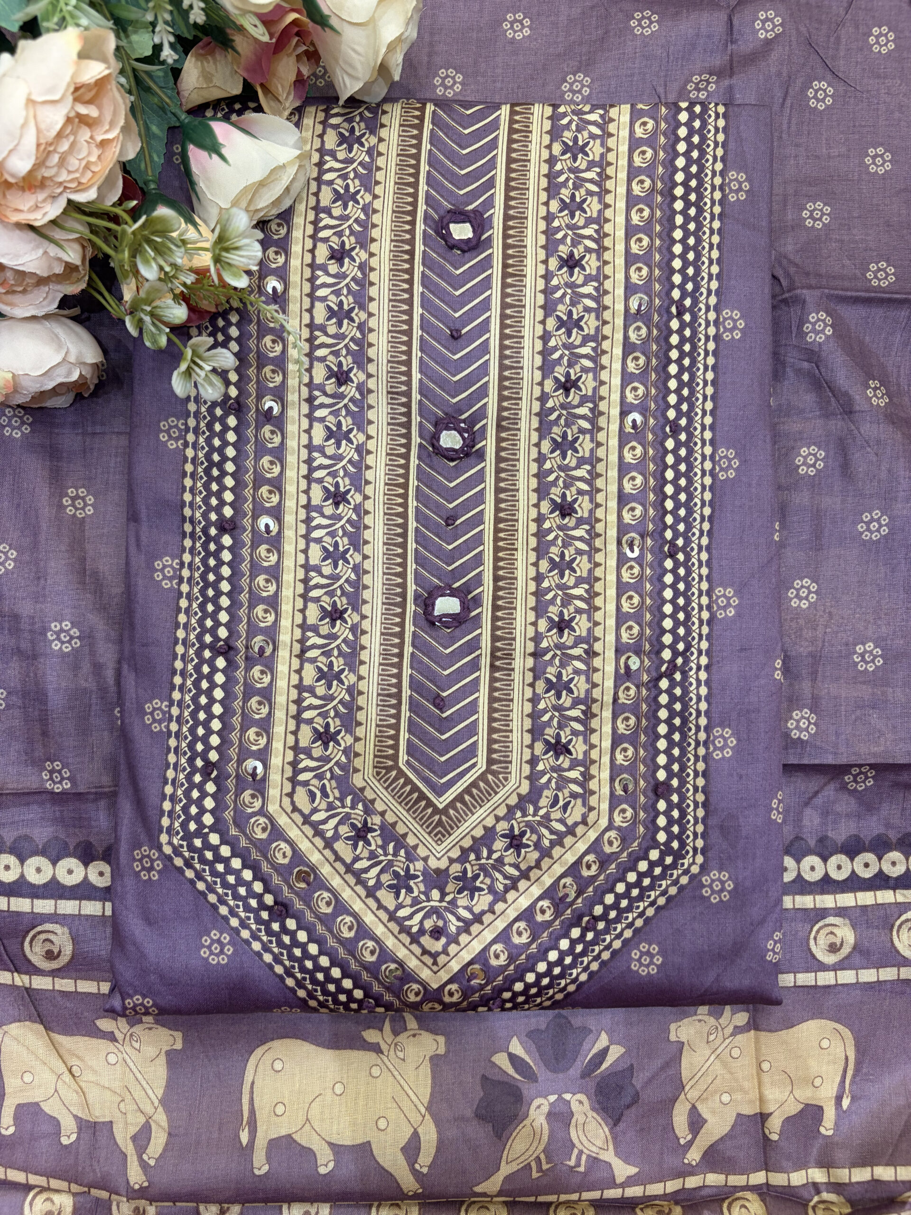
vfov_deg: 67.3
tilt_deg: -84.7
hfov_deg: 53.1
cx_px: 456
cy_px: 608
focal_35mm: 26
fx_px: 912
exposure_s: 1/50
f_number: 1.6
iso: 80
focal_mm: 5.96
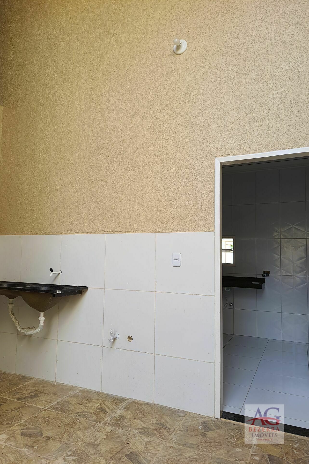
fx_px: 322
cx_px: 146
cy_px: 232
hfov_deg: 51.3
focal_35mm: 25
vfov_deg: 71.5
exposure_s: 1/120
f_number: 1.8
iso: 50
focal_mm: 5.23
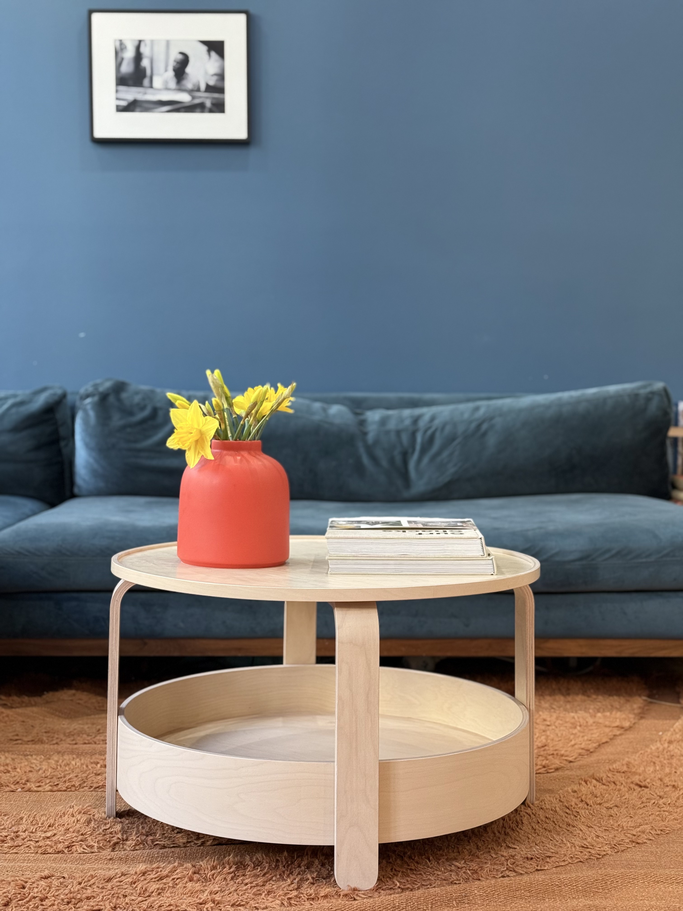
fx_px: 1263
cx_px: 342
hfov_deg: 30.3
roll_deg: -0.6
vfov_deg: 39.7
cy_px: 456
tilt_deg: -1.9
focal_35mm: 48
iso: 200
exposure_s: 1/60
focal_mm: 6.76
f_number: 1.78
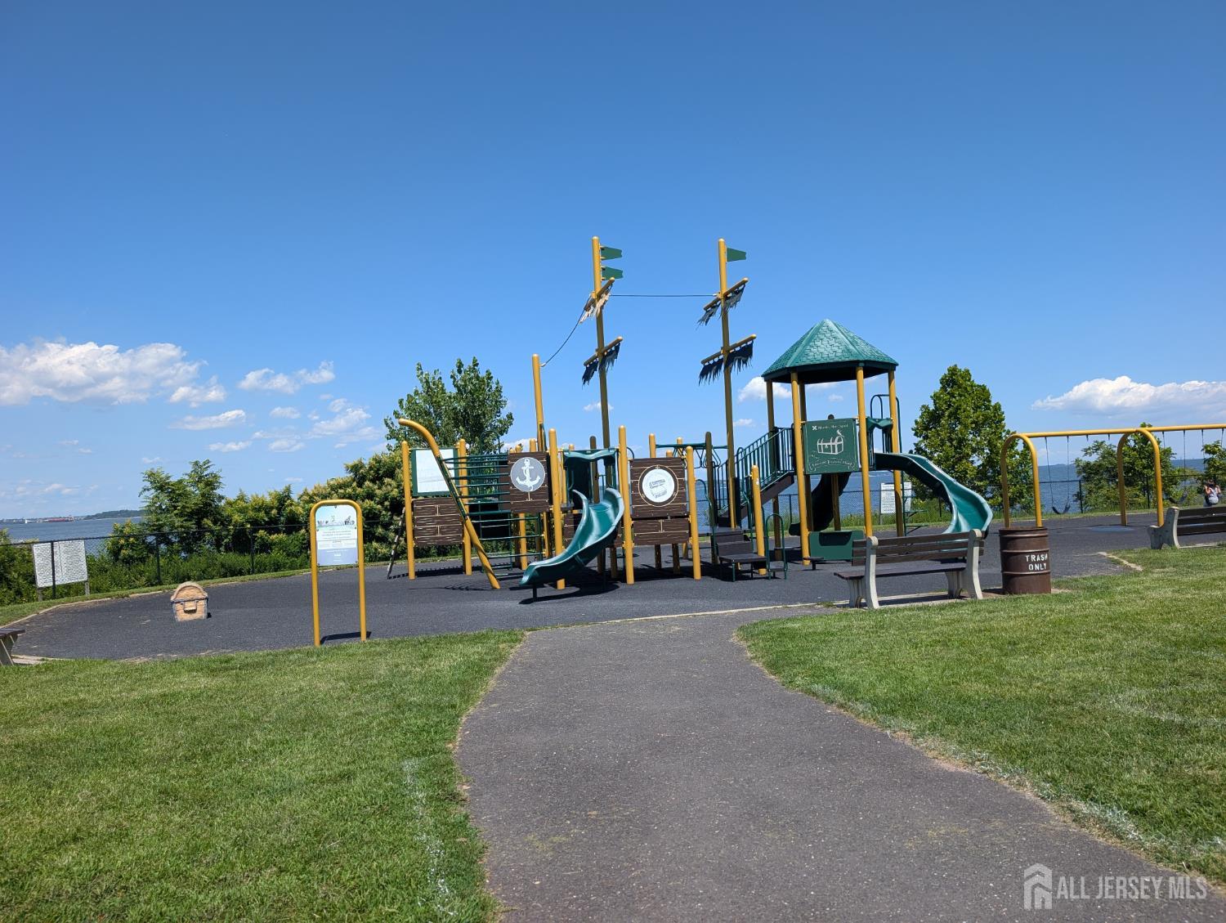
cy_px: 462
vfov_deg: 56.9
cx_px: 613
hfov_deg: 71.5
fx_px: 851
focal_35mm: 24
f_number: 1.68
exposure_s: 1/1045
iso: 19
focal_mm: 6.9
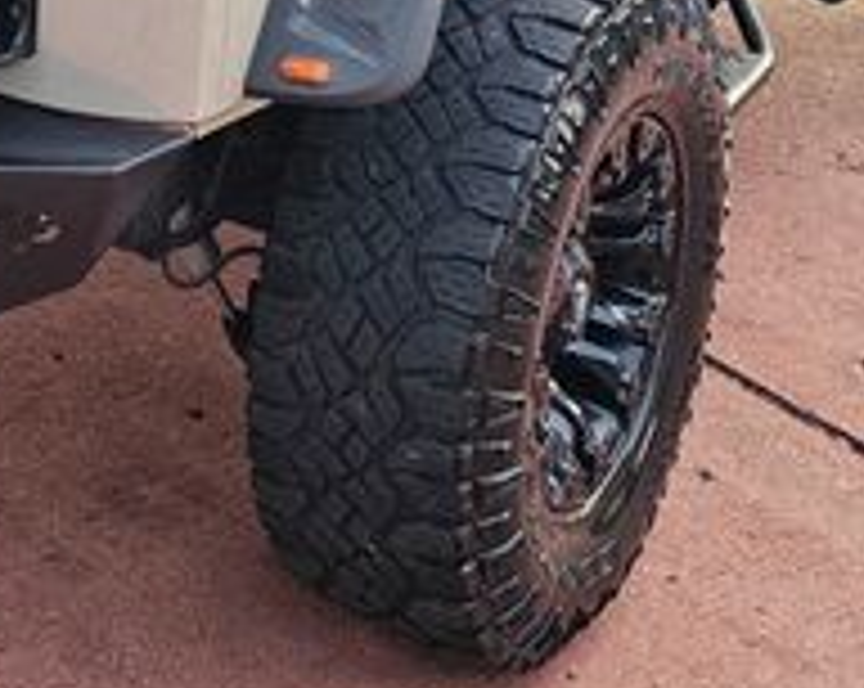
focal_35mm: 75
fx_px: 1915
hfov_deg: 24.6
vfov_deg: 18.6
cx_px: 76
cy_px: -256
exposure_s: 1/120
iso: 250
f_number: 1.7
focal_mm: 6.3
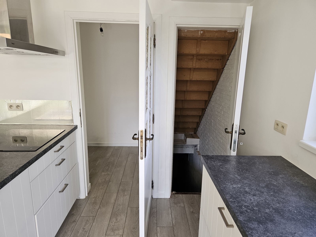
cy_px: 118
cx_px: 158
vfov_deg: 58.9
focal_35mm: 23
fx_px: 210
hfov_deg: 73.9
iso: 200
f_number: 1.8
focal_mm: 5.4
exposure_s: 1/359
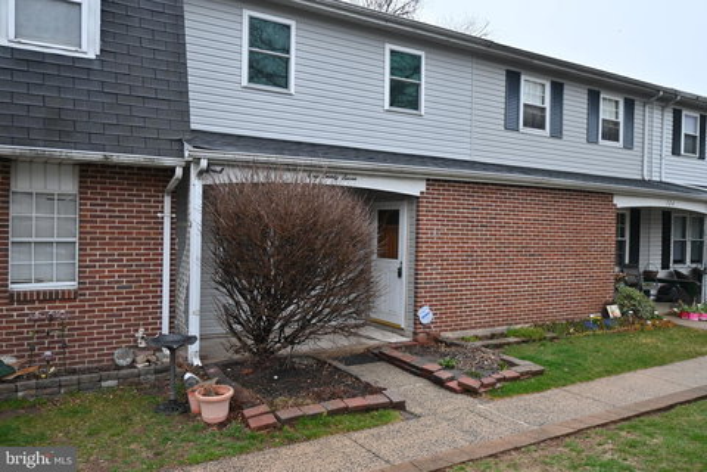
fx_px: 589
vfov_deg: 43.6
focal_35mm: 30
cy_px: 236
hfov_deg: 61.9
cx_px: 354
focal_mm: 20
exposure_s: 1/200
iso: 400
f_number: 3.8
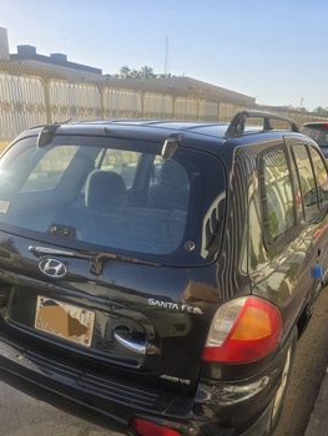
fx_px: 379
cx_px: 150
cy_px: 283
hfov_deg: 46.8
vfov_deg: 58.8
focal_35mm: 30
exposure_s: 1/455
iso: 12
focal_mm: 6.3
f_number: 1.7
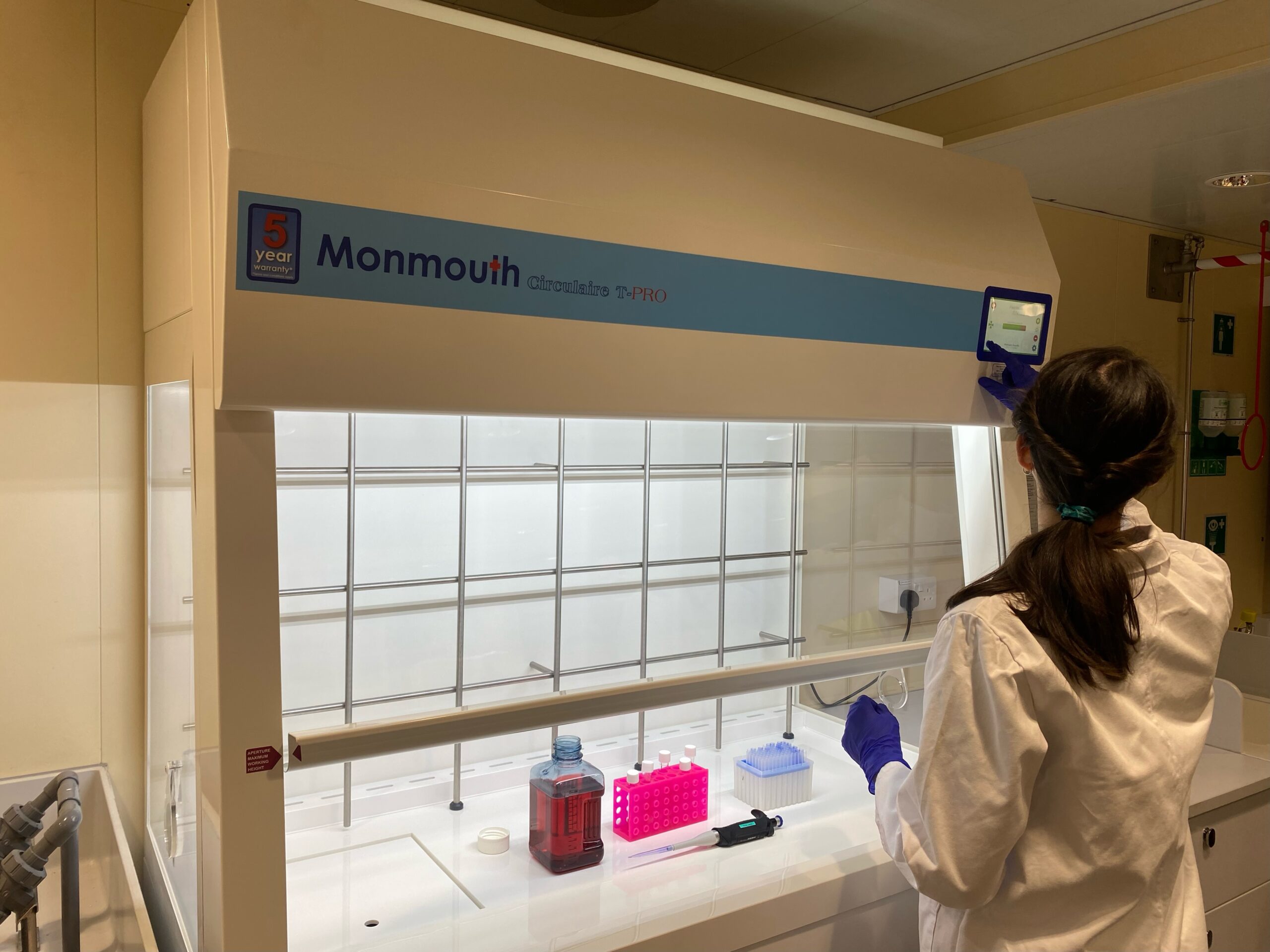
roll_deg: -0.5
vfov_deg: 53.1
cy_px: 476
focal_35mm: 26
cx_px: 635
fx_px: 954
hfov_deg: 67.3
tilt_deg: -4.4
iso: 32
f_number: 1.8
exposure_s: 1/118
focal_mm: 4.25
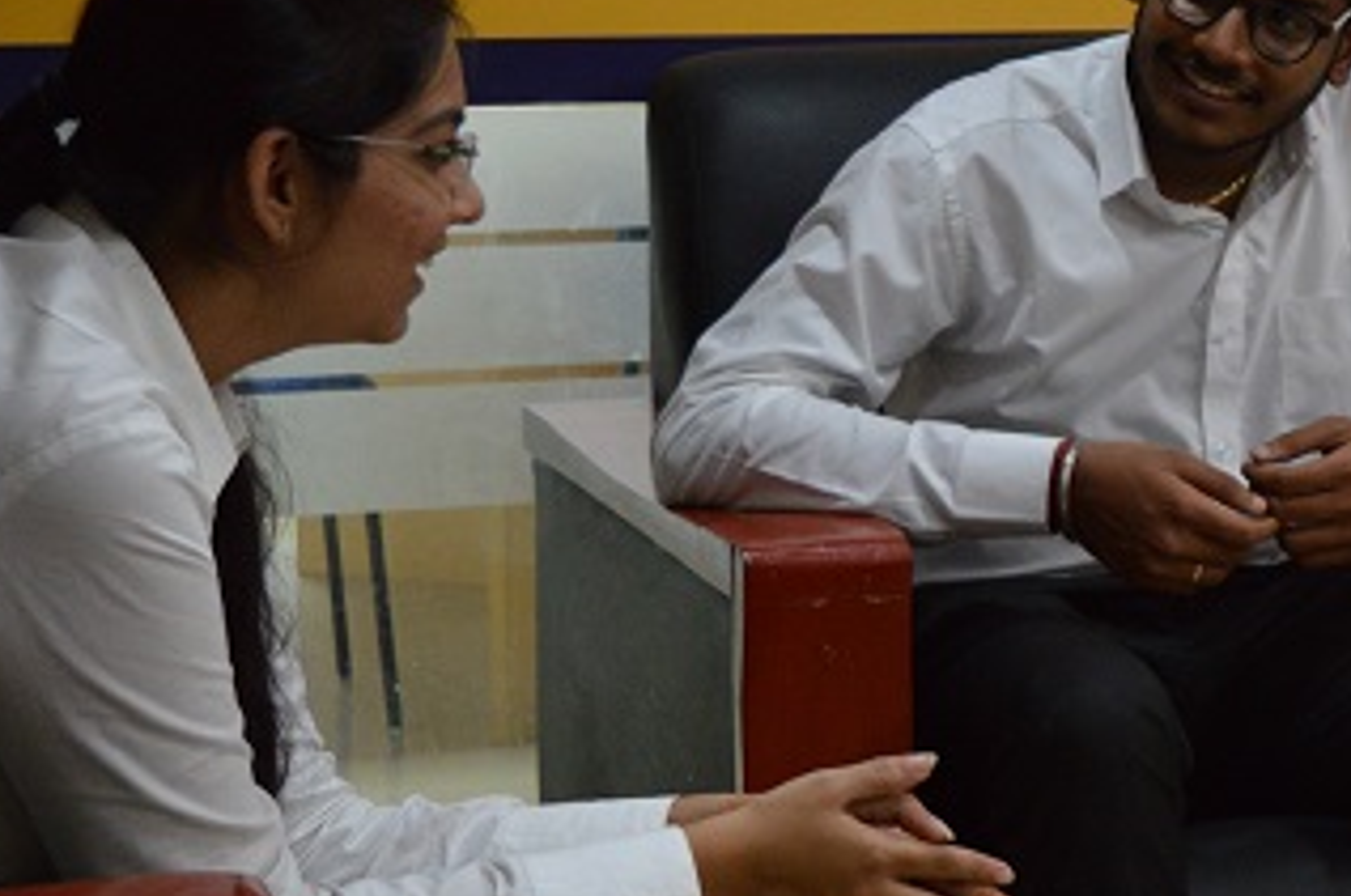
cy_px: 251
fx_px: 3822
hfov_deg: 18.7
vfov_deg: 13.3
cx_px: 1712
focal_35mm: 102
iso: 800
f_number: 4
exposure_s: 1/30
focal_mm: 24
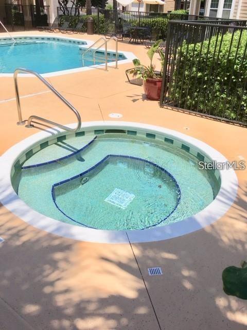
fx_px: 276
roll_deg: -1.0
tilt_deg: -29.1
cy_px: 165
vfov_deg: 61.7
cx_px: 124
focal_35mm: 29
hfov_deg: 48.2
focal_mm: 4.15
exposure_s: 1/3663
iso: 25
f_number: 2.2
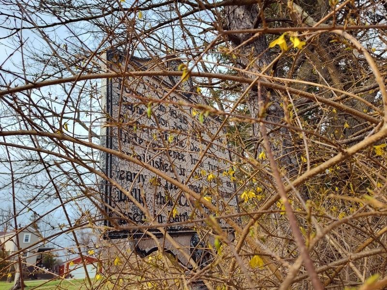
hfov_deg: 73.9
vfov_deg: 58.9
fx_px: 257
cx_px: 194
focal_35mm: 23
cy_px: 145
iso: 100
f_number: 1.8
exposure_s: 1/1105
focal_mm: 5.56
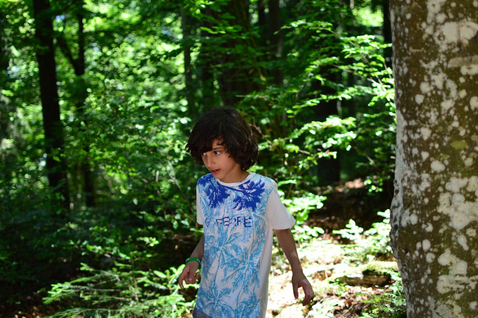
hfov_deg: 37.9
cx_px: 239
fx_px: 697
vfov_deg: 25.7
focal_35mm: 52
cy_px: 159
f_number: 1.8
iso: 100
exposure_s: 1/200
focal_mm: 35
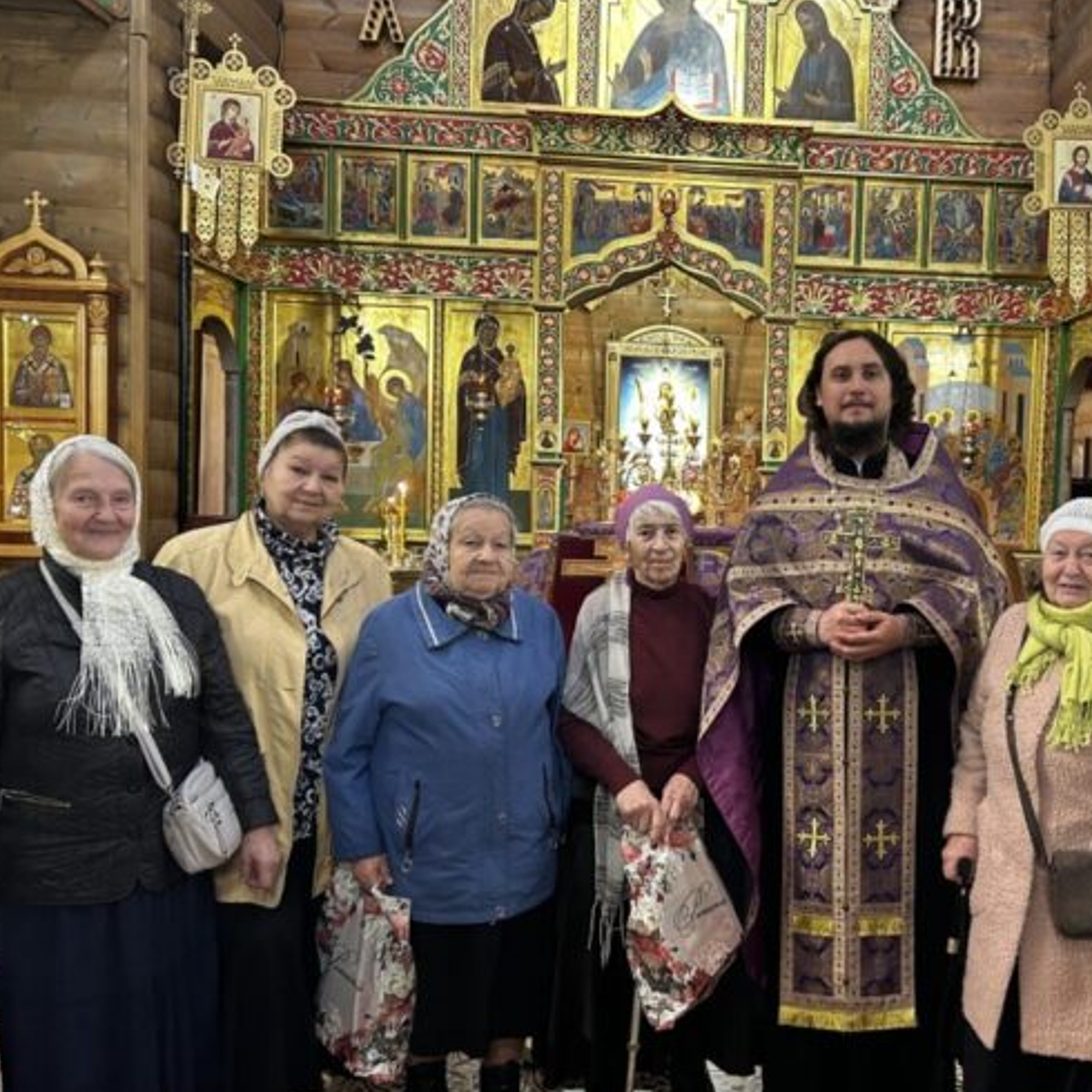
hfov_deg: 45.0
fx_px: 1285
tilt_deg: -3.9
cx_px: 769
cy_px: 548
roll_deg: -2.0
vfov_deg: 46.0
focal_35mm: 36
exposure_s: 1/50
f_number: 1.5
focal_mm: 5.7
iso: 250
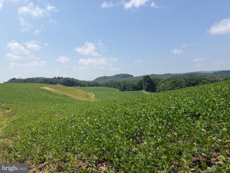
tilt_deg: -3.7
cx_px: 115
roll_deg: +0.2
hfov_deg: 71.6
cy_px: 86
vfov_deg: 56.8
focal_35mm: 24
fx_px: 159
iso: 80
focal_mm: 6.76
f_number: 1.78
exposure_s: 1/5714
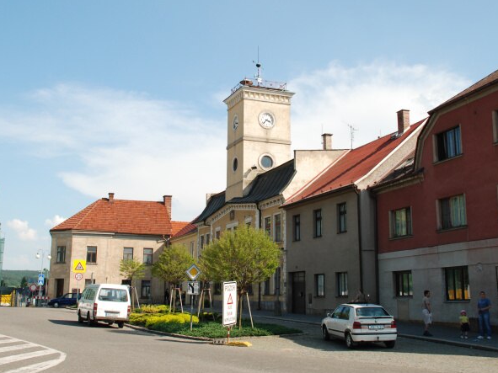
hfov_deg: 43.9
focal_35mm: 43
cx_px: 239
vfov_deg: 33.5
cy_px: 163
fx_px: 618
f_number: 9
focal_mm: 22
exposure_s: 1/320
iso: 200
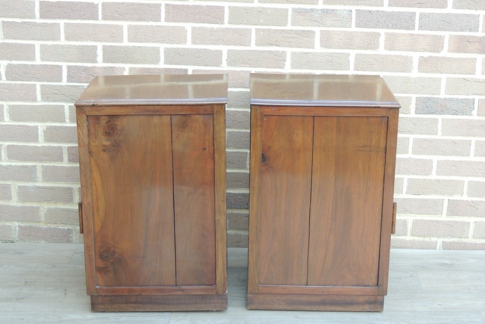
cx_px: 242
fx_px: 984
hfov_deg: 27.7
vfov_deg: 18.7
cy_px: 182
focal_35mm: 73
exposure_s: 1/60
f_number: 3.9
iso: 360
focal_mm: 12.4
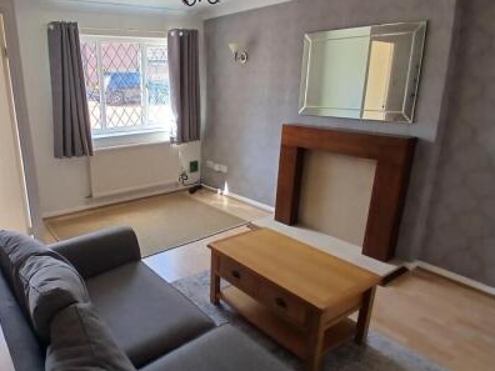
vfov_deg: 54.9
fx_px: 357
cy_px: 189
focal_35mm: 25
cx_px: 163
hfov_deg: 67.4
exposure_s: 1/60
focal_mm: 1.4
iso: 64
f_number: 2.2
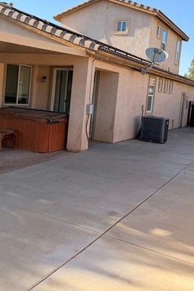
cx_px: 59
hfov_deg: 31.6
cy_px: 110
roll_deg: -3.7
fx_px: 339
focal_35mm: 42
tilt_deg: -2.2
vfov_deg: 46.0
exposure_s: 1/2445
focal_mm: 6.76
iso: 80
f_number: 1.78
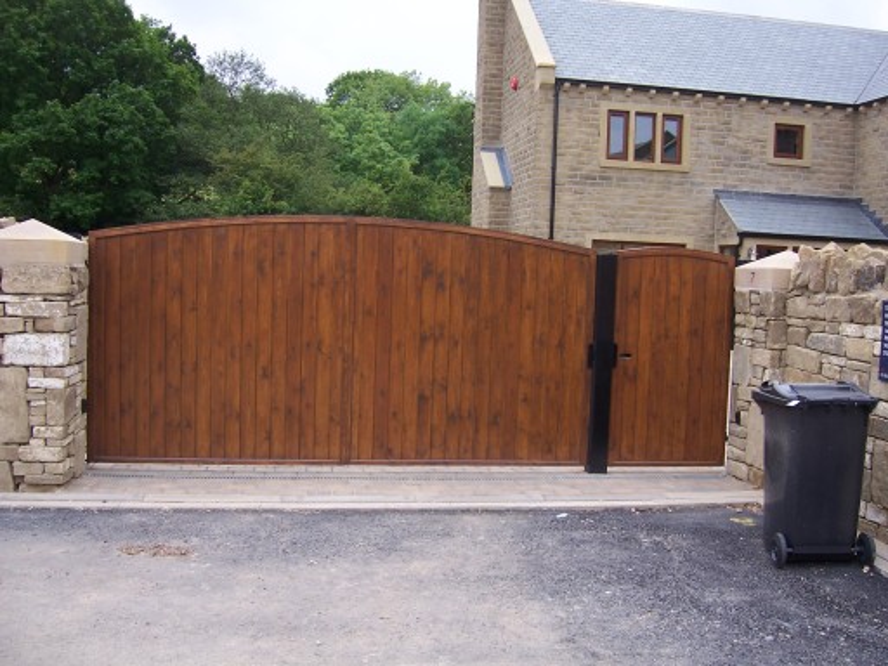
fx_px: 924
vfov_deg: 39.7
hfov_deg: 51.4
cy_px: 333
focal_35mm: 36
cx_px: 444
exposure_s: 1/350
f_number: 3
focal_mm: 6
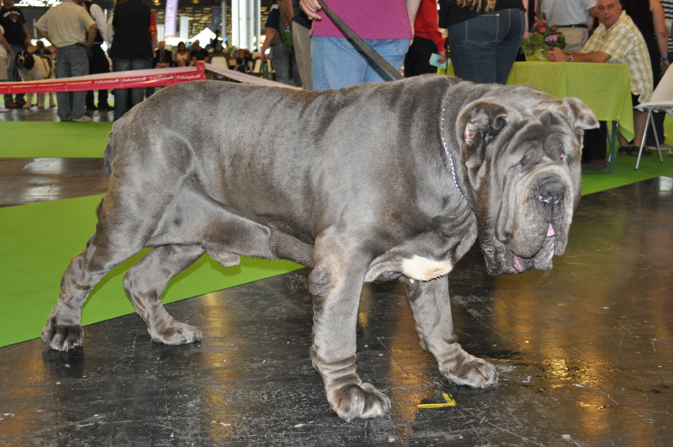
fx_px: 896
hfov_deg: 41.2
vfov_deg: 28.0
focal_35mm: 48
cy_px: 224
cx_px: 336
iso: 800
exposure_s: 1/60
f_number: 4.8
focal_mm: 32
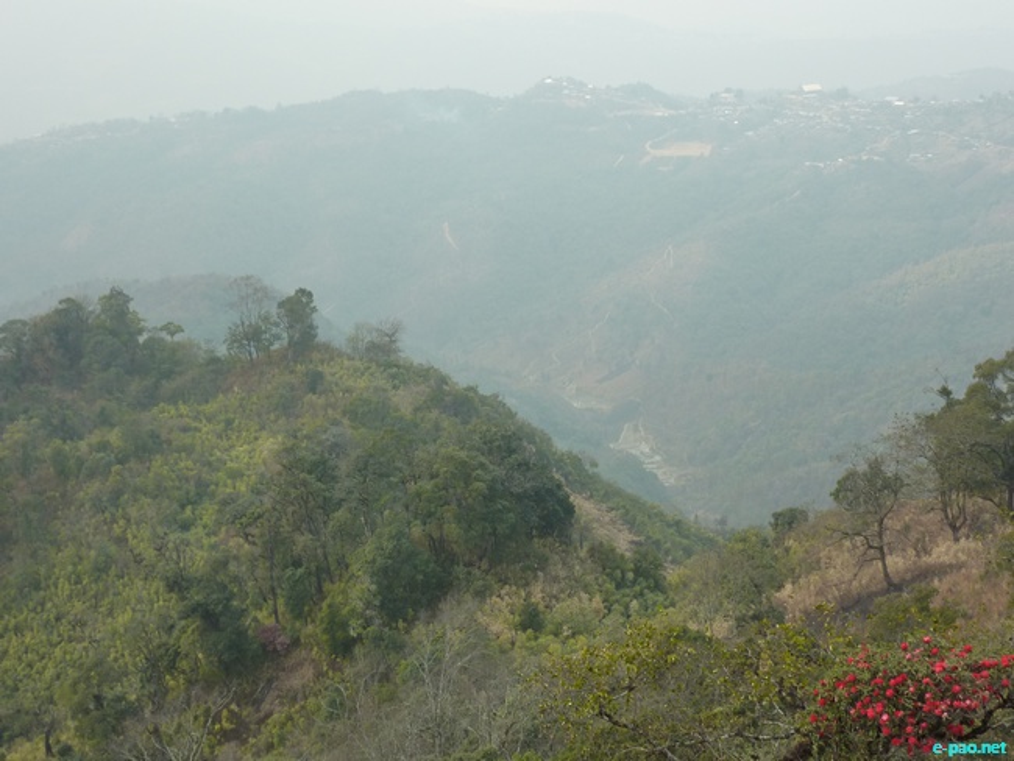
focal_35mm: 63
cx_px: 507
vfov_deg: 23.3
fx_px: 1846
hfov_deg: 30.7
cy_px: 380
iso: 125
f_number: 4
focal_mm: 10.3
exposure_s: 1/200
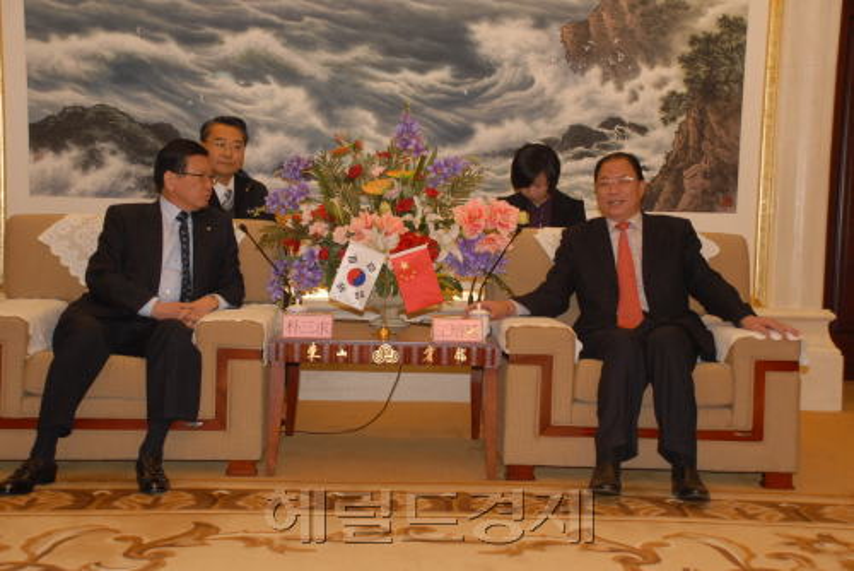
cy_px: 286
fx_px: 1246
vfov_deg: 25.8
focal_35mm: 52
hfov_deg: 37.8
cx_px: 427
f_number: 7.1
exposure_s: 1/60
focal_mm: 35
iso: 800
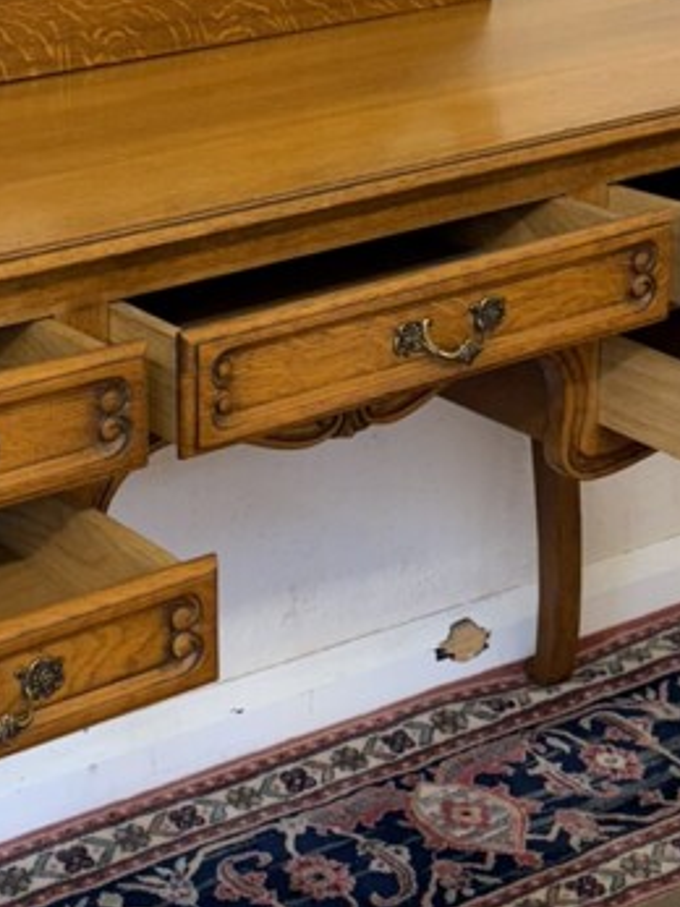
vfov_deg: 23.3
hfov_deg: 17.5
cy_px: 233
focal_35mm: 83
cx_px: 68
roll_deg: +1.0
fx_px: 2175
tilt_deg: -17.1
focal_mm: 6.76
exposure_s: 1/100
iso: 160
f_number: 1.78
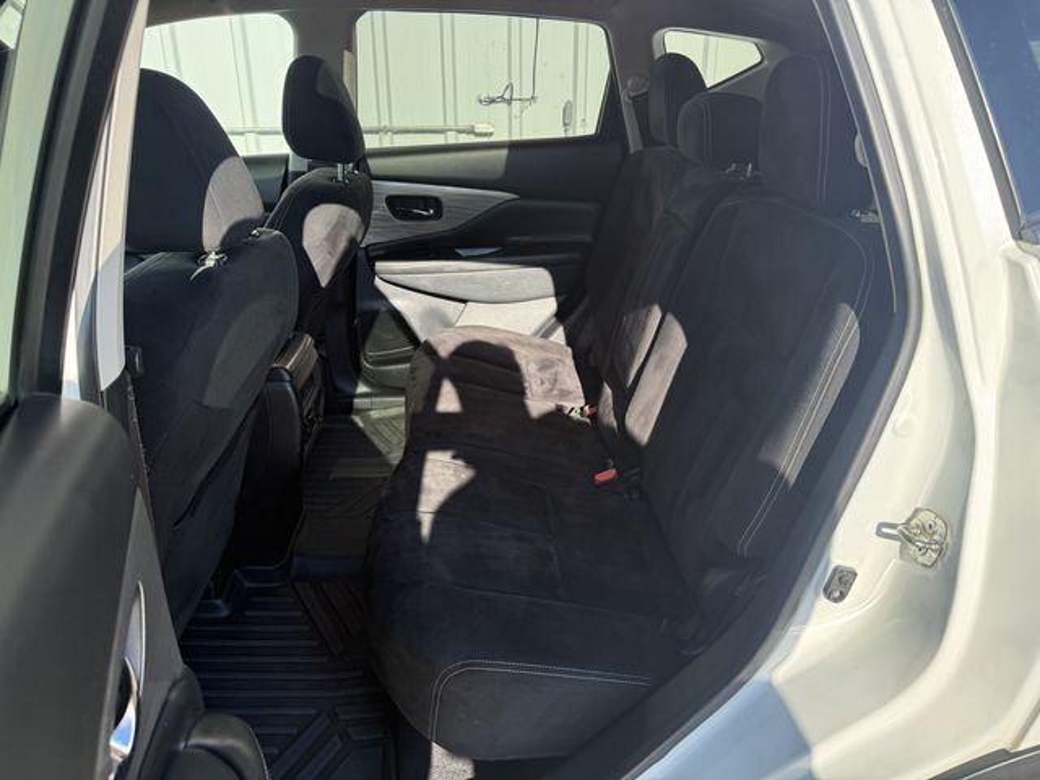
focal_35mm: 24
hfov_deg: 71.6
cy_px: 390
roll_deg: -0.3
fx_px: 721
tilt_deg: -20.5
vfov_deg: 56.8
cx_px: 520
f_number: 1.78
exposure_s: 1/931
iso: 100
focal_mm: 6.76
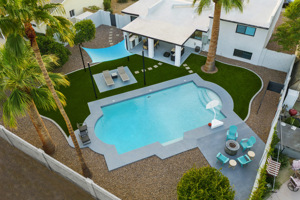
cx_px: 150
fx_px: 233
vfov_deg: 46.4
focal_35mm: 28
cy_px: 100
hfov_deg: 65.5
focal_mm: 10.26
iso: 100
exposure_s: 1/60
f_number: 2.8
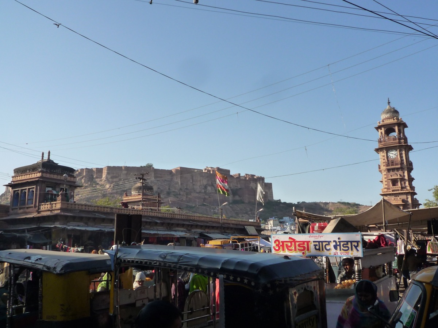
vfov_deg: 45.4
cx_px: 219
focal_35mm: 31
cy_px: 164
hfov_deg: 58.4
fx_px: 392
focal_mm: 4.5
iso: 160
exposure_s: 1/800
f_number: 4
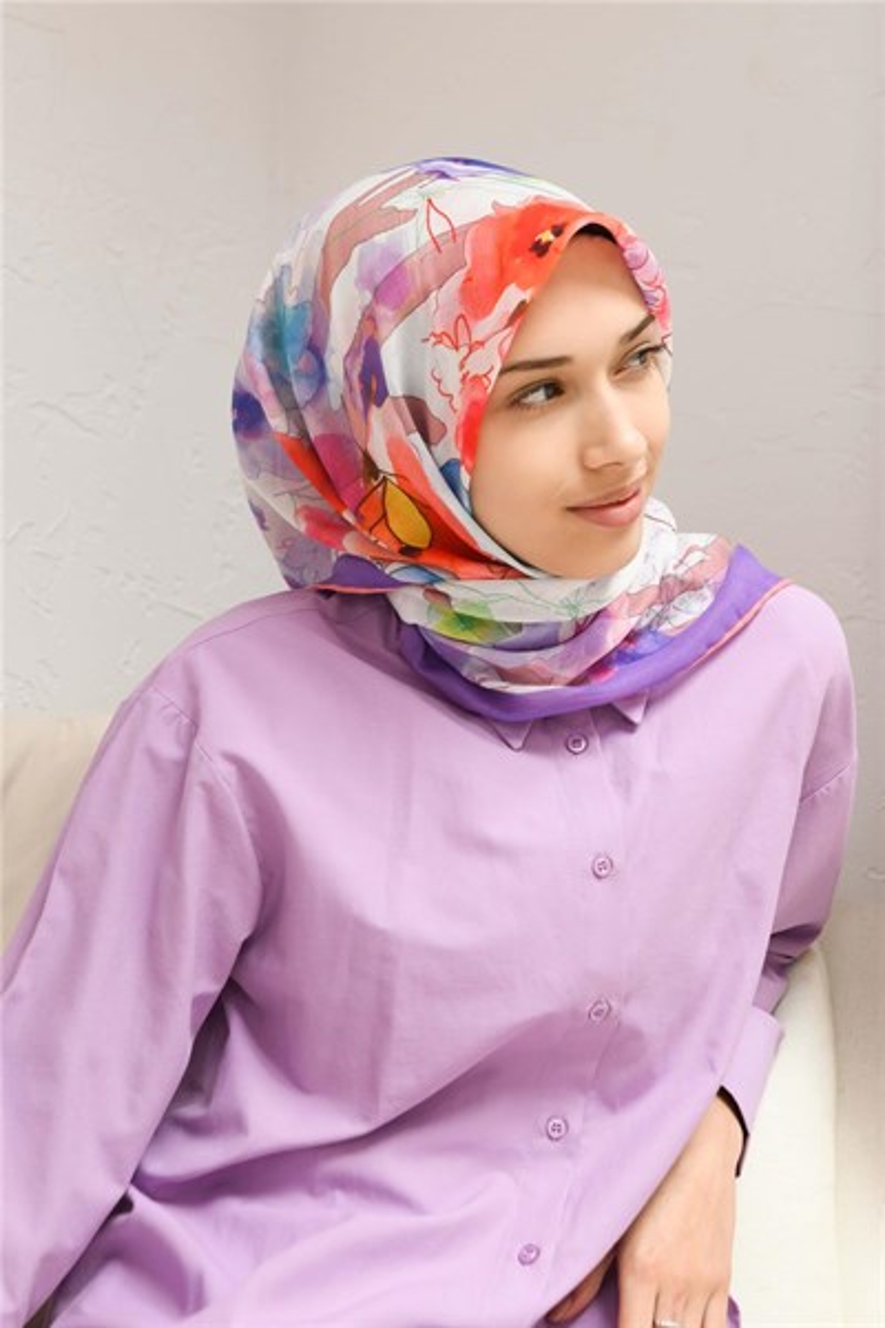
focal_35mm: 50
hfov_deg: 27.0
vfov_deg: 39.6
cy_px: 664
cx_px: 442
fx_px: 1844
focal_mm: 50
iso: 250
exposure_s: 1/100
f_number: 5.6
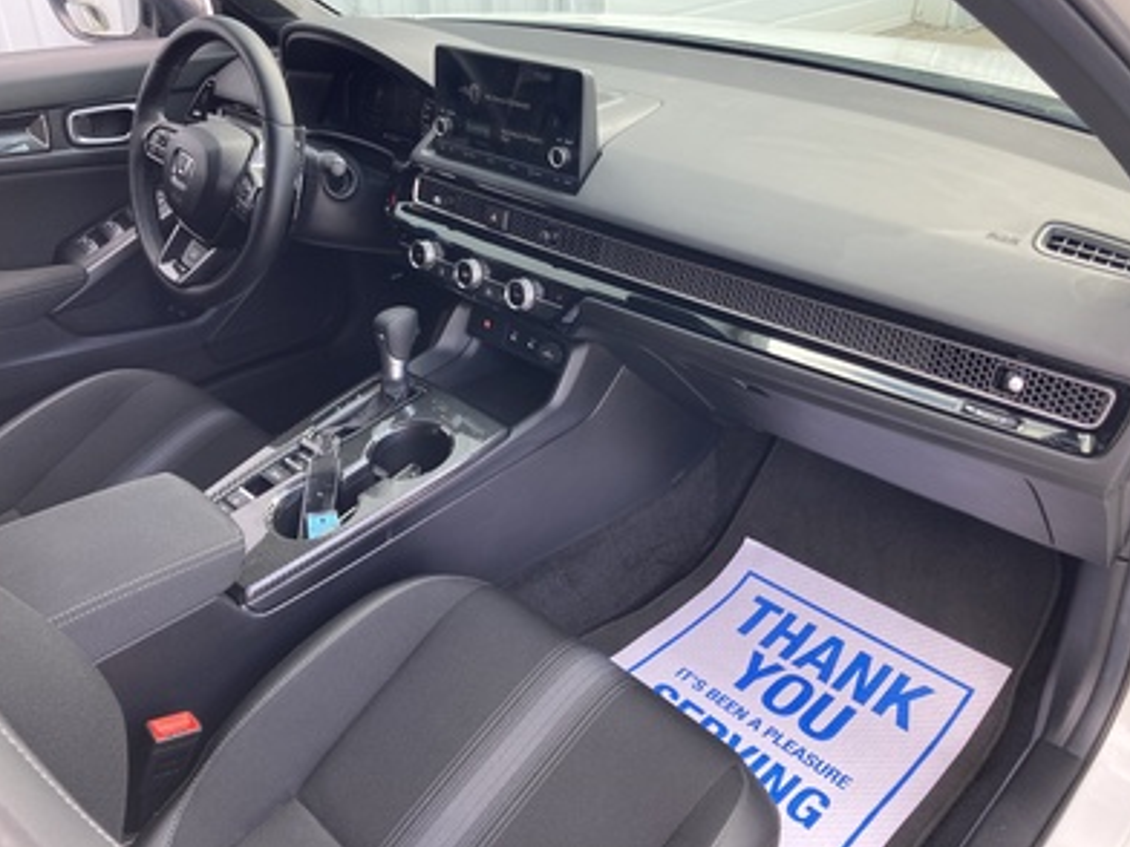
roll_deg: +0.8
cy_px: 399
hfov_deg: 60.0
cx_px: 574
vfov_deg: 46.8
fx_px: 979
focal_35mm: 30
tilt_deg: -29.4
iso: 40
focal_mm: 3.99
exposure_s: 1/121
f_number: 1.8
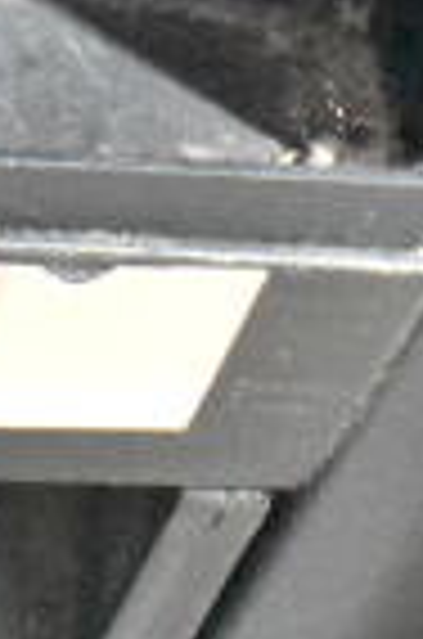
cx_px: -850
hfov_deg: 3.7
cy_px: 803
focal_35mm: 355
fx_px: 6290
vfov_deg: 5.8
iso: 25600
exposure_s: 1/60
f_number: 5.6
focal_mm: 55
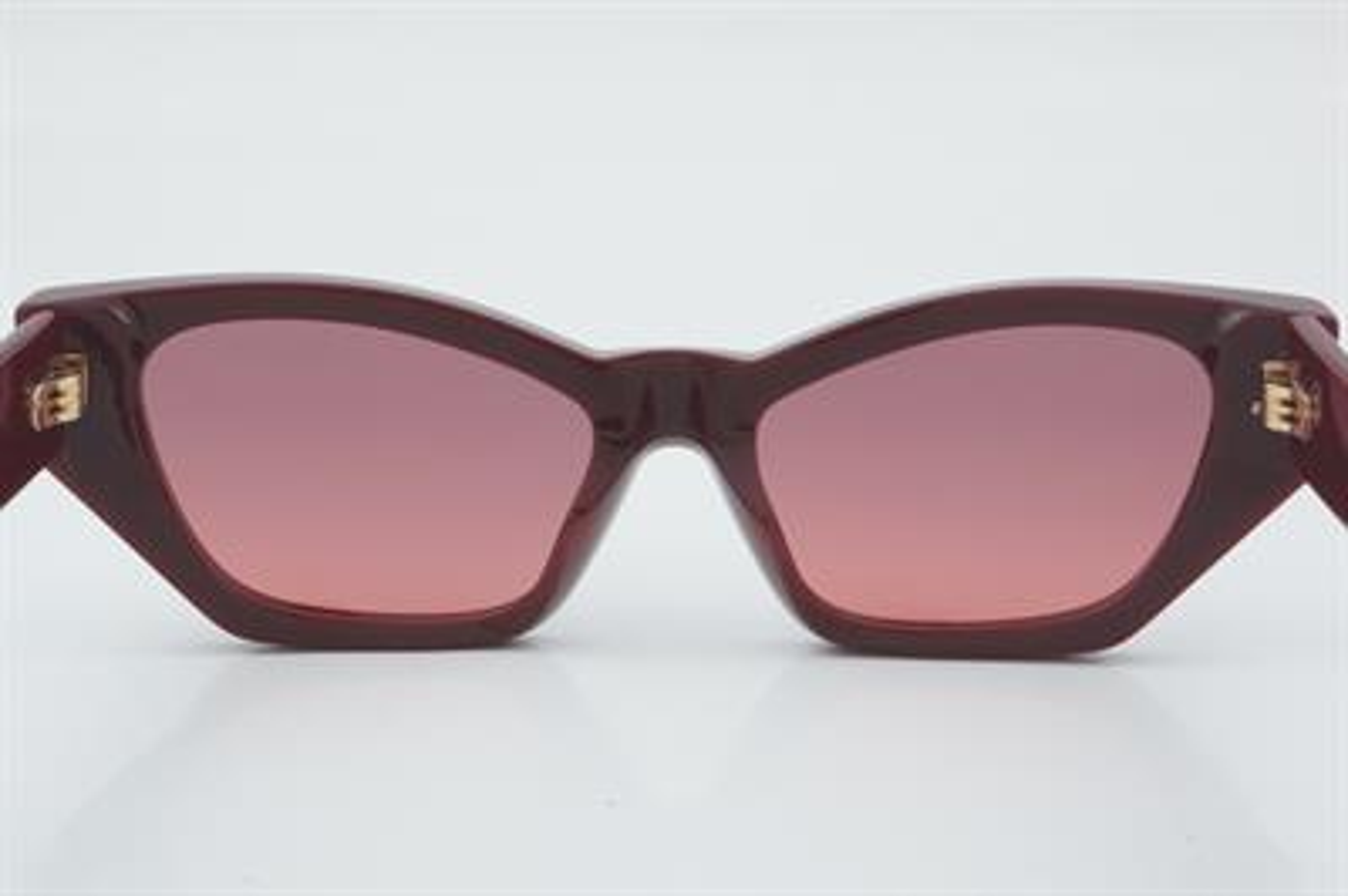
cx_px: 674
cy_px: 448
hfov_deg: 27.0
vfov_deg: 18.2
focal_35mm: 75
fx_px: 2806
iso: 100
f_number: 32
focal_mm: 50
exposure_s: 1/3
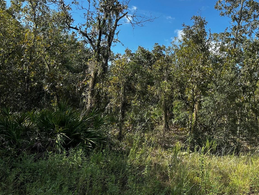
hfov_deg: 50.3
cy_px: 80
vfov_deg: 39.5
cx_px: 177
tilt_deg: +8.2
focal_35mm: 36
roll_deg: -1.5
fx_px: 269
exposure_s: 1/2457
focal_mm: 5.7
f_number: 1.5
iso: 50
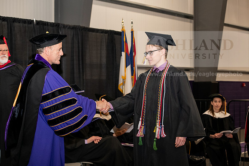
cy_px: 83
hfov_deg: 28.8
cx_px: 124
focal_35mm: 70
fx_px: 484
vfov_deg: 19.5
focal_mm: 70
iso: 2500
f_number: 5.6
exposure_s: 1/200
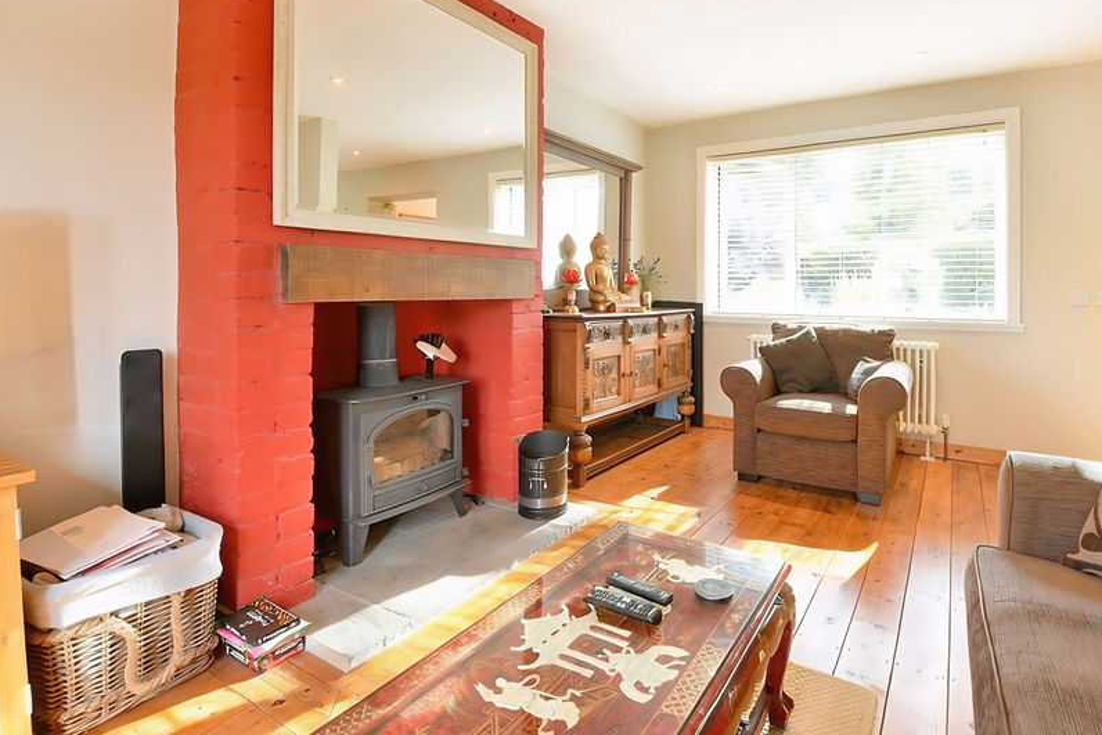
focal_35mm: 18
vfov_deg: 66.9
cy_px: 300
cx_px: 640
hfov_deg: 89.3
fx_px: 551
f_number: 8
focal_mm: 14
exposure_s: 1/15
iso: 250
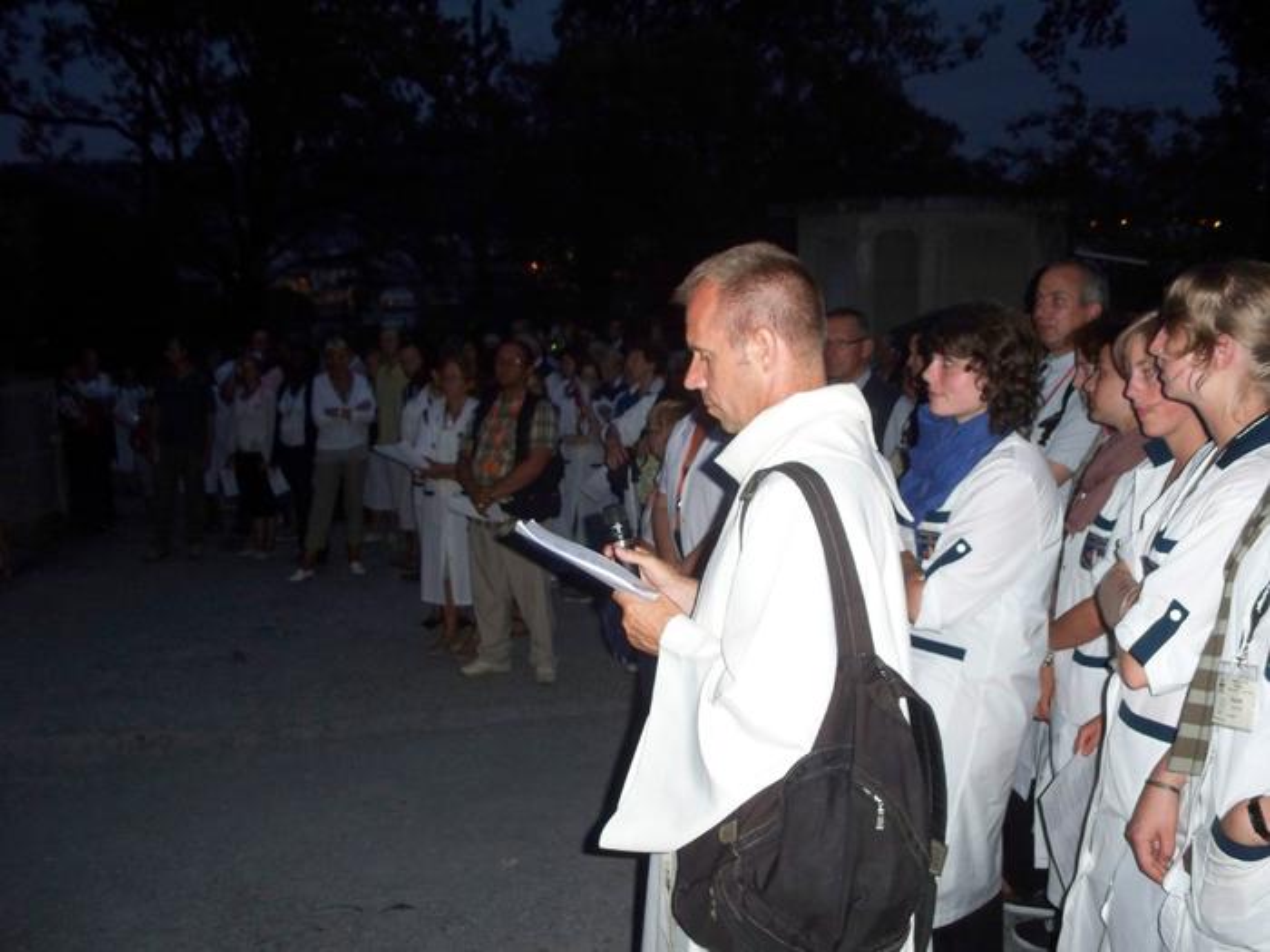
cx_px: 635
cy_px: 476
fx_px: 1357
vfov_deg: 38.7
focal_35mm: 37
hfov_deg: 50.1
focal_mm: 7.9
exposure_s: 1/8
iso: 200
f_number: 3.4
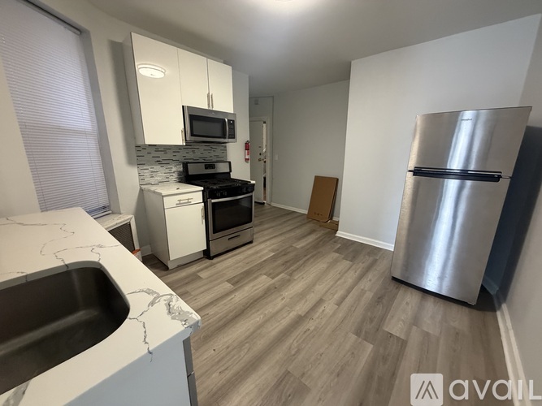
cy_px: 203
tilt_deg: -13.2
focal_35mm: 14
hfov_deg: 102.1
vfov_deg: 85.7
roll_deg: -0.5
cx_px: 271
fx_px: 219
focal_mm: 2.22
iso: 400
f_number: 2.2
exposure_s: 1/60
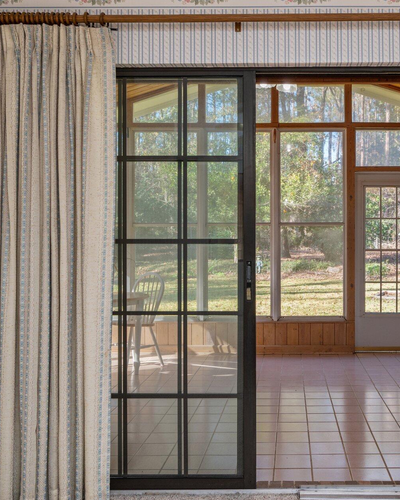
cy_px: 245
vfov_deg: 50.6
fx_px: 529
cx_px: 281
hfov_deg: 40.7
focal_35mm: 36
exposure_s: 1/50
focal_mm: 23.5
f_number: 8
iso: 500
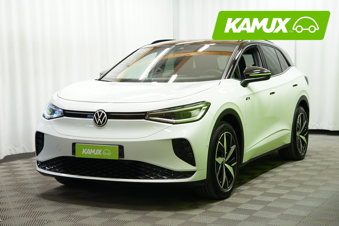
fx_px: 640
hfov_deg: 29.7
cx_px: 170
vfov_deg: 20.0
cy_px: 113
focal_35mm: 68
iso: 500
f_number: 5
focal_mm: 68
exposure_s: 1/15
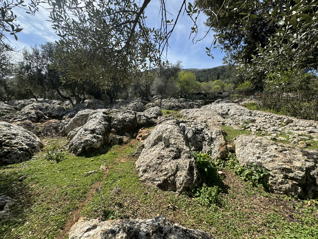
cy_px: 120
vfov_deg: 85.7
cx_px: 159
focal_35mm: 14
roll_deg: -0.4
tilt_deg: -6.6
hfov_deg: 102.1
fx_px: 129
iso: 50
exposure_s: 1/1449
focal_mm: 2.22
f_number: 2.2
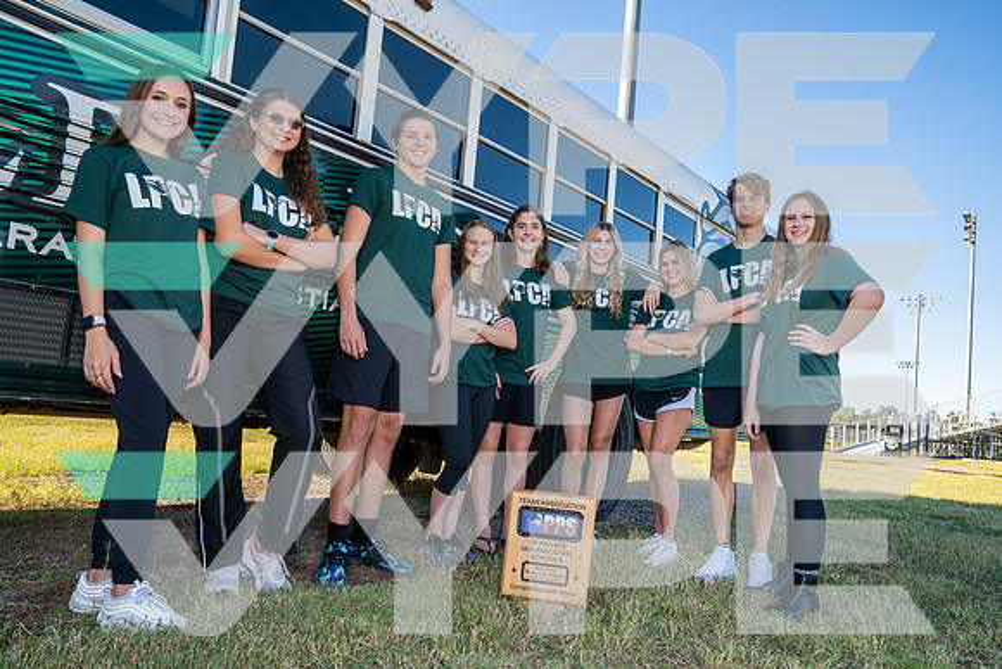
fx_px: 779
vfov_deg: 46.4
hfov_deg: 65.5
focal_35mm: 28
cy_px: 334
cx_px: 501
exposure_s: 1/250
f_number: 8
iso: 320
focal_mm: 28
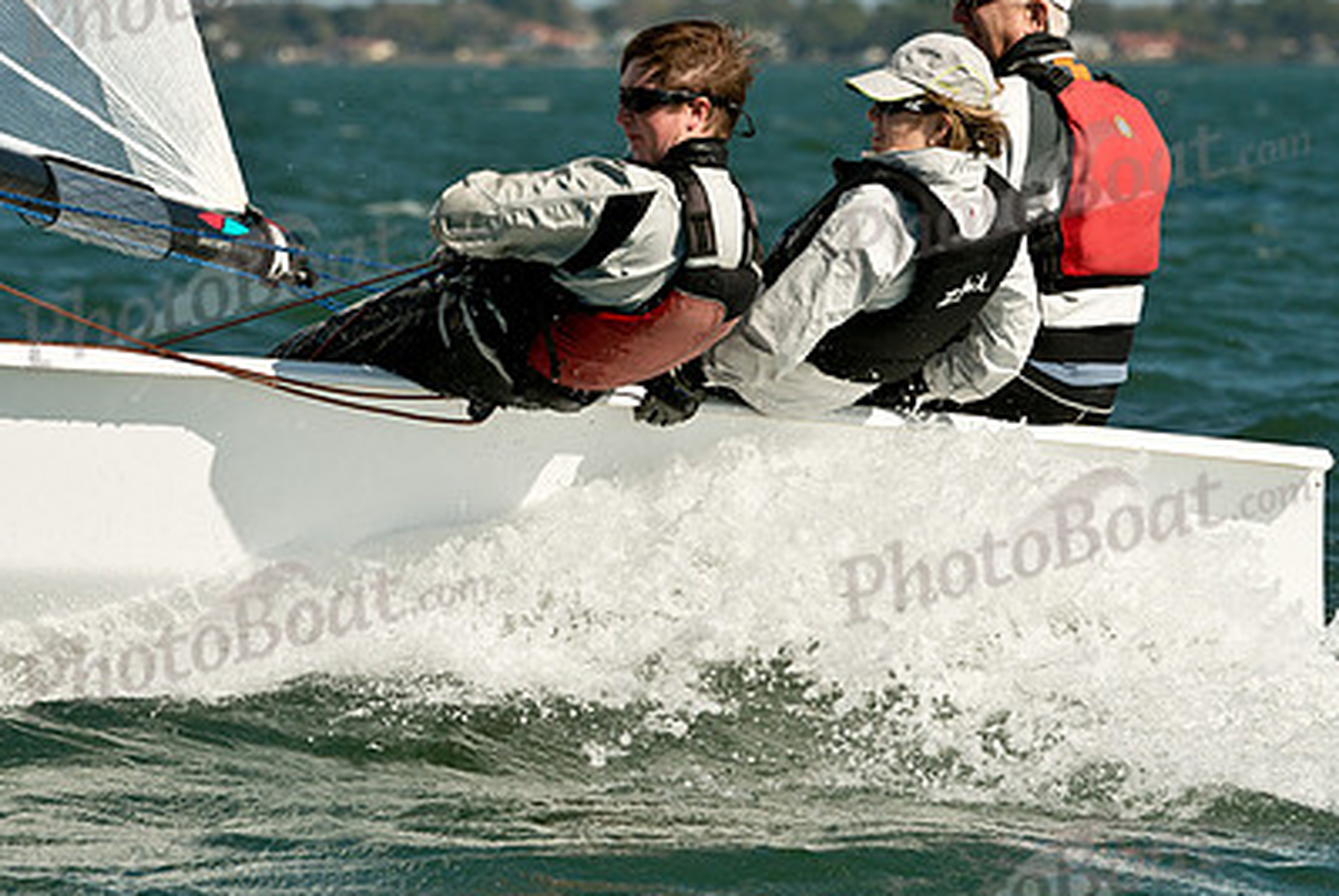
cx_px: 668
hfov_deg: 4.9
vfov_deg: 3.3
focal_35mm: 424
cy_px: 411
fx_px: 15787
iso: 400
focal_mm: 290
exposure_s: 1/1600
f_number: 8
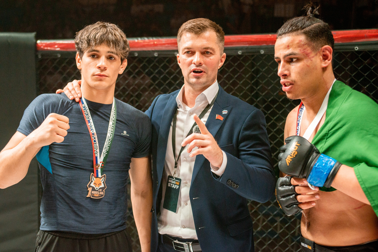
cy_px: 126
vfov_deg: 23.4
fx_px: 609
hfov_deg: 34.5
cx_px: 189
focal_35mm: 58
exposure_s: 1/800
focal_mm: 58
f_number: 4
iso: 2000
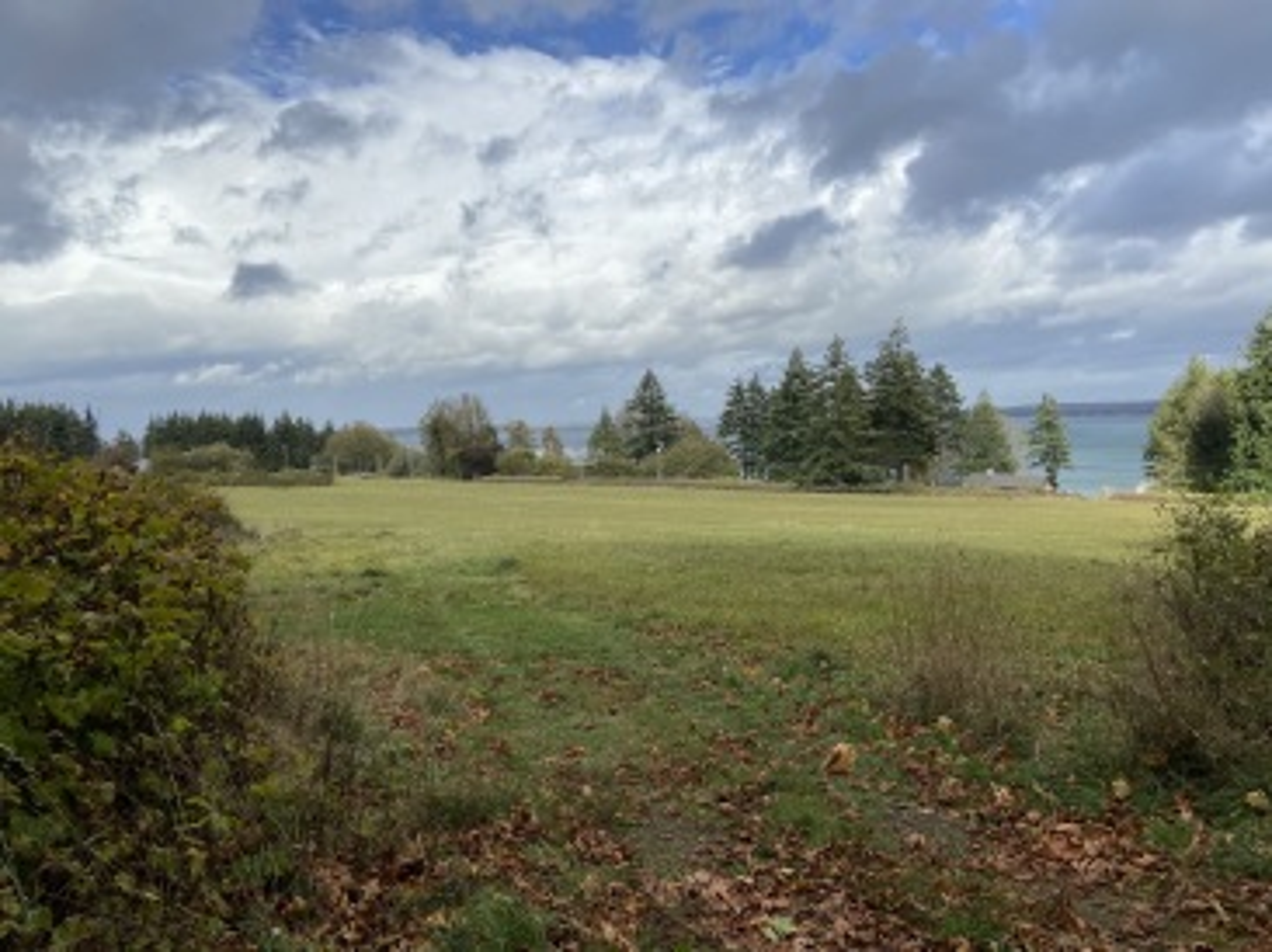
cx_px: 636
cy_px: 476
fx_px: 955
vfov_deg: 53.0
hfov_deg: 67.3
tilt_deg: -3.0
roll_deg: +2.1
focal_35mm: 26
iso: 32
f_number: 1.8
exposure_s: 1/3731
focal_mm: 4.25
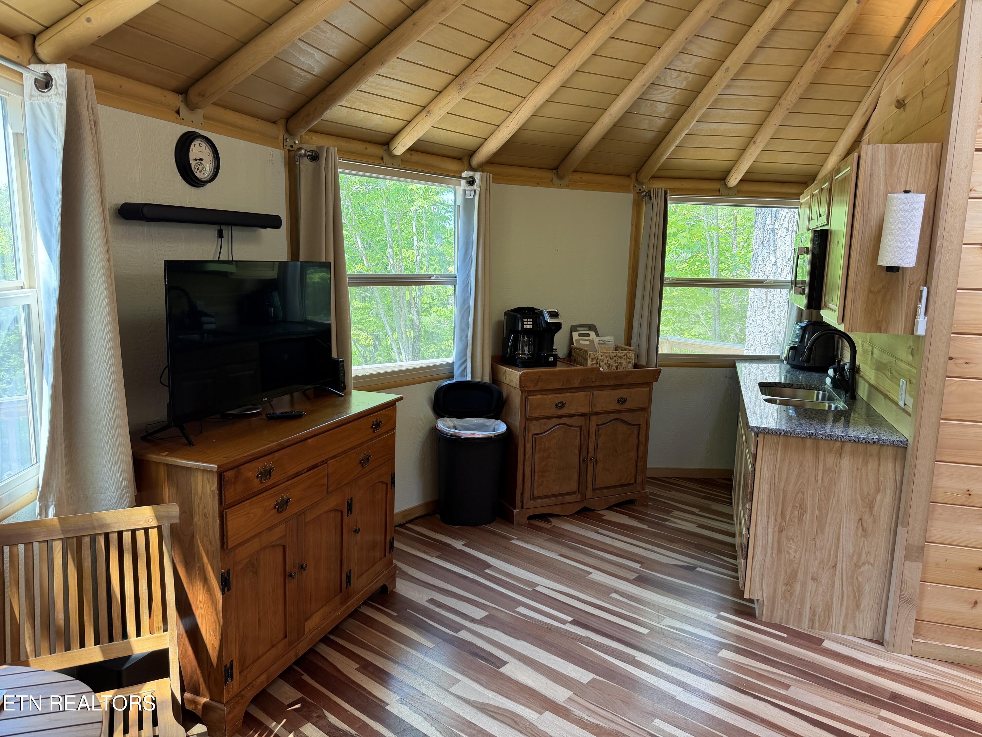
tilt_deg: -8.8
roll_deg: -1.3
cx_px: 491
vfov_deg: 56.8
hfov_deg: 71.6
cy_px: 368
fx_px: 681
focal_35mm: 24
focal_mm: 6.76
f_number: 1.78
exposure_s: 1/121
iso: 125
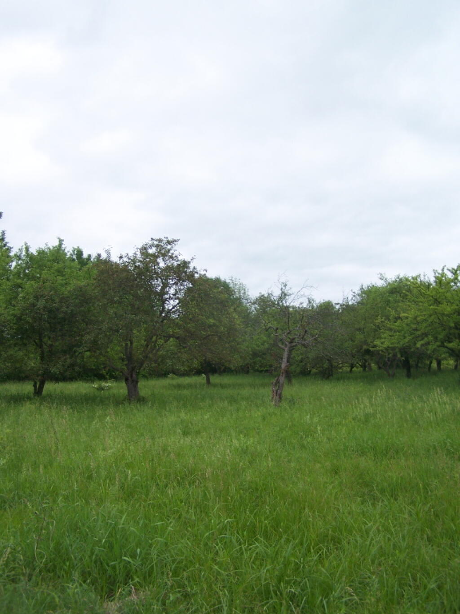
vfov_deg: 49.0
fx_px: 673
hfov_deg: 37.7
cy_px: 307
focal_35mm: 38
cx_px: 230
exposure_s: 1/30
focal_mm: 6.3
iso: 100
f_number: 2.8
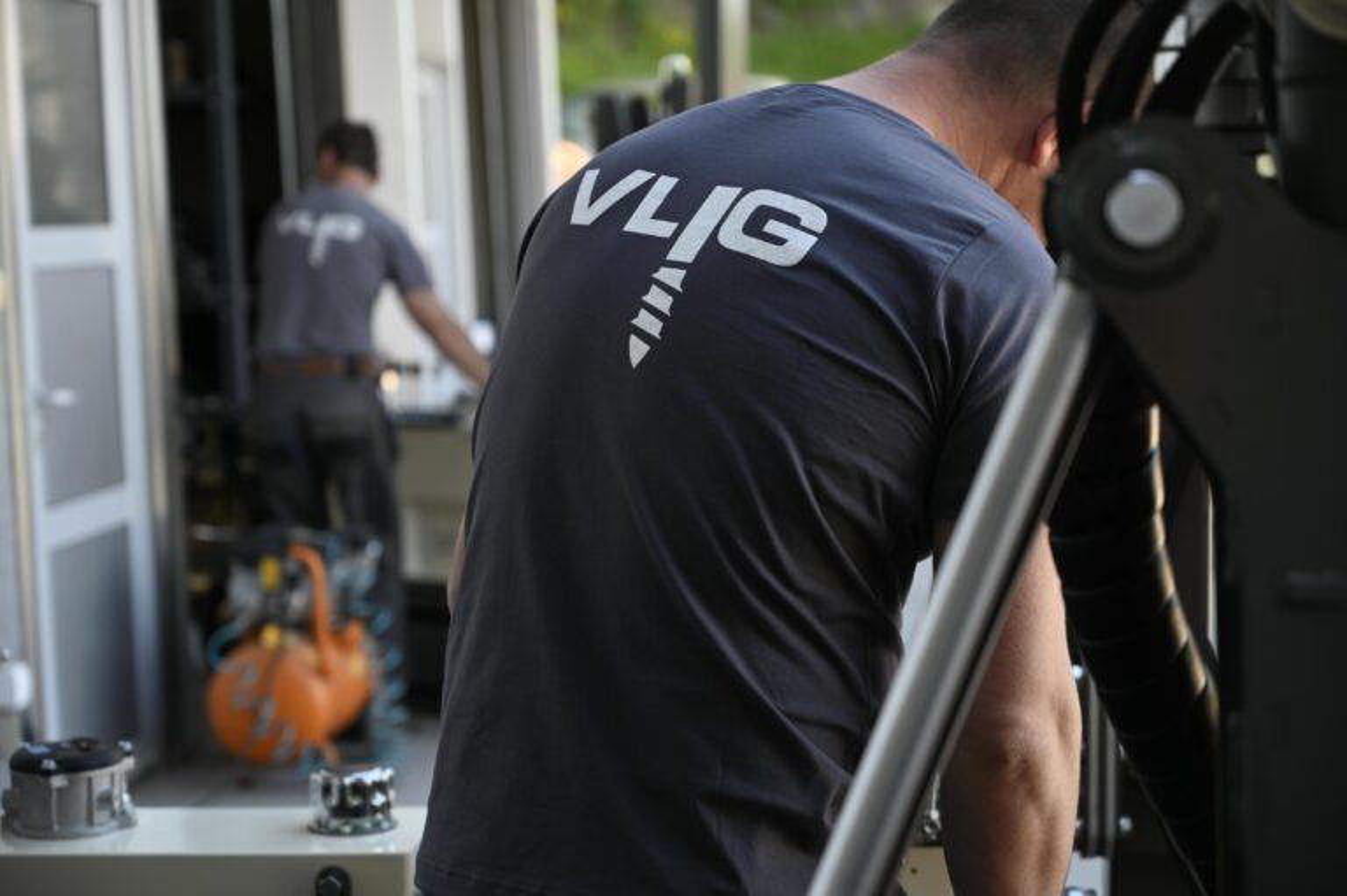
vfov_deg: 19.4
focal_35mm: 70
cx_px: 674
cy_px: 448
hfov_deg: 28.9
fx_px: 2617
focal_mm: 70
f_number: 4
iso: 200
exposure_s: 1/125
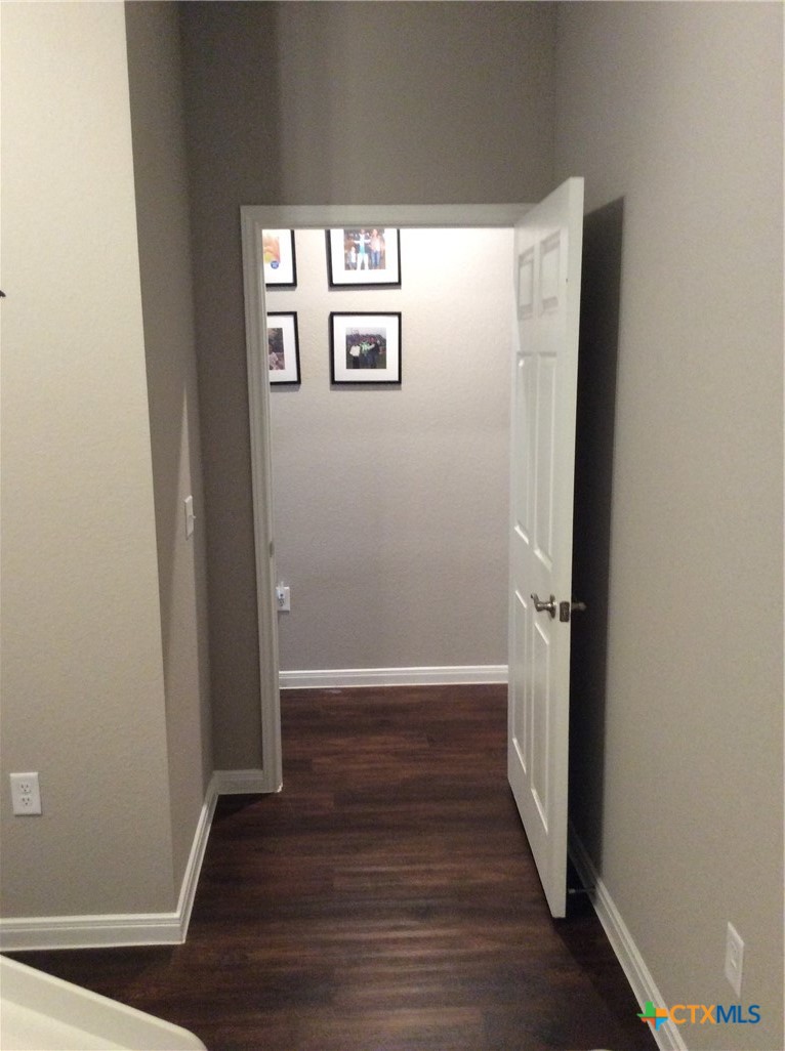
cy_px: 526
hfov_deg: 44.0
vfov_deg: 56.9
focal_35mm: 32
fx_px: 970
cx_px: 392
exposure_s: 1/24
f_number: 2.4
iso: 200
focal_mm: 3.3
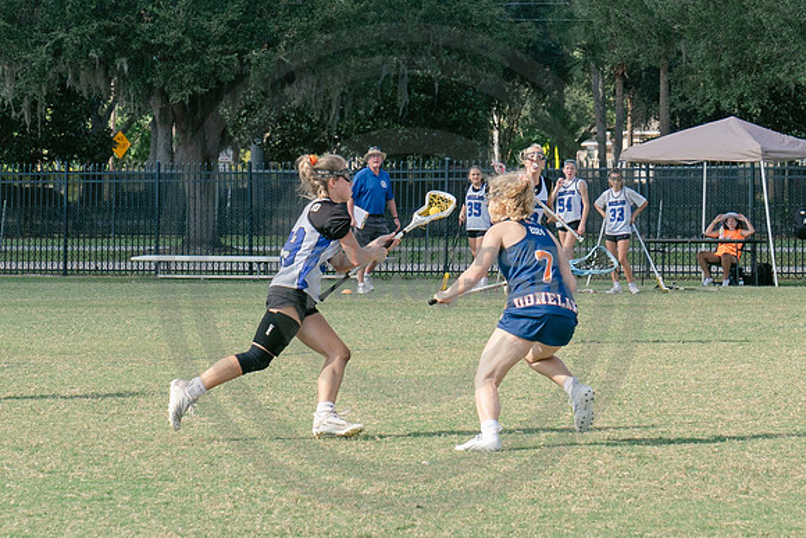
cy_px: 204
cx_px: 478
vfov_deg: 6.2
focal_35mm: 222
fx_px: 4970
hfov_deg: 9.3
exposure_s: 1/800
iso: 250
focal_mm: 70
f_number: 5.6
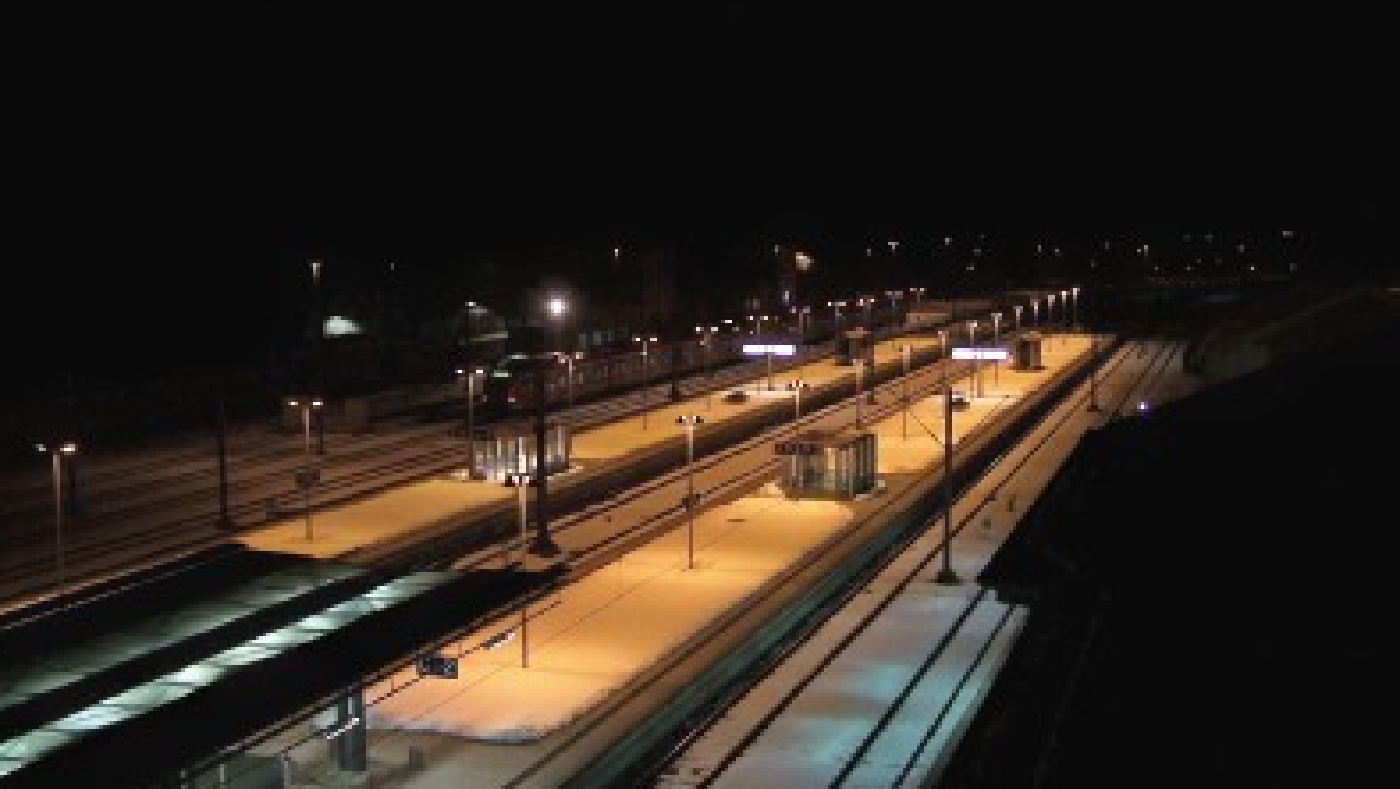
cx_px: 693
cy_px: 366
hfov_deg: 48.3
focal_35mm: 42
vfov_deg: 28.4
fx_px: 1560
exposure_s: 1/8
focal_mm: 6.3
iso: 80
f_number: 2.8
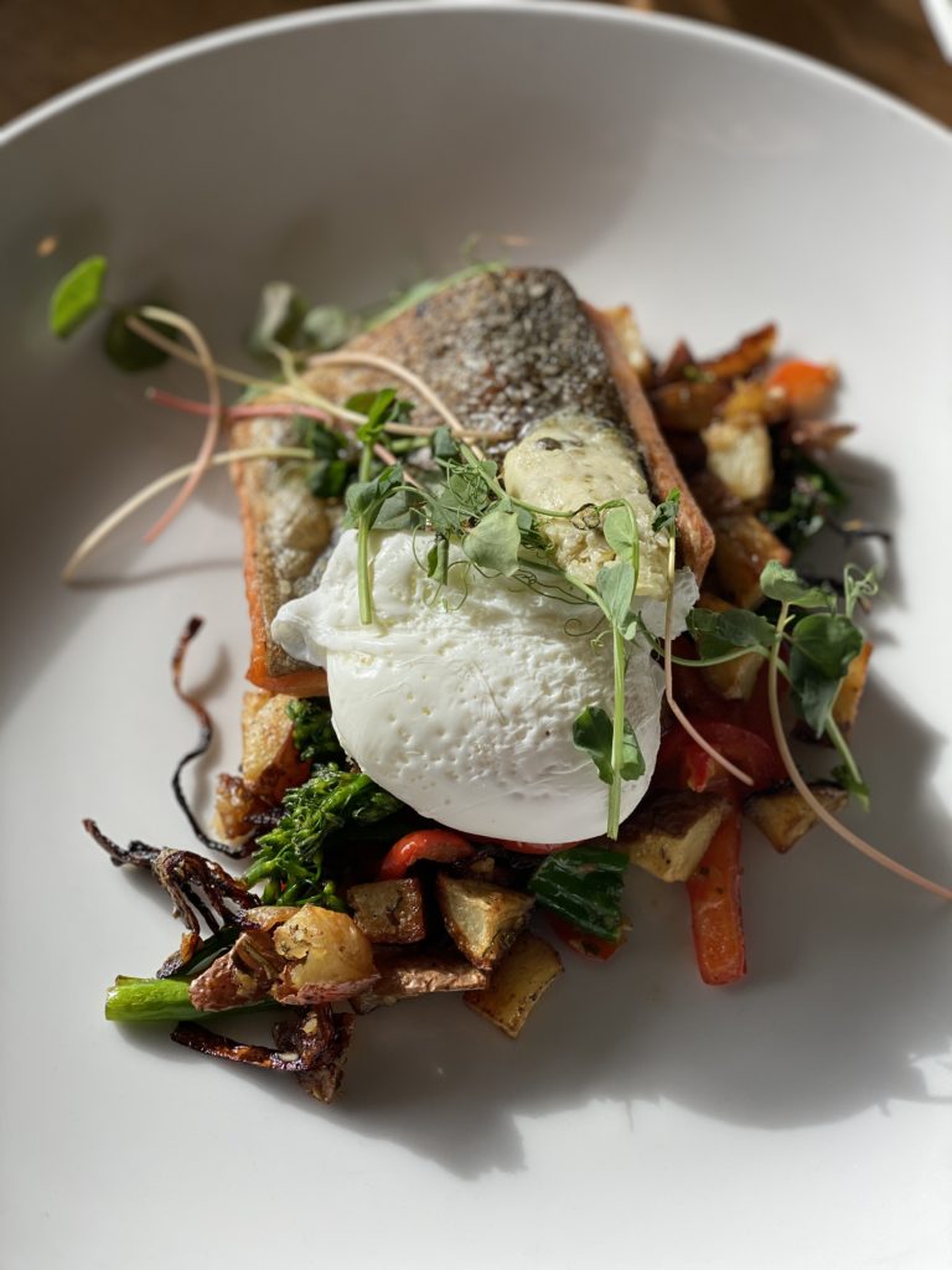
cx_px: 476
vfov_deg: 36.8
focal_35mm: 52
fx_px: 1907
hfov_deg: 28.0
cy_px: 635
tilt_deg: -63.8
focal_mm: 6
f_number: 2
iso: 20
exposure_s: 1/280
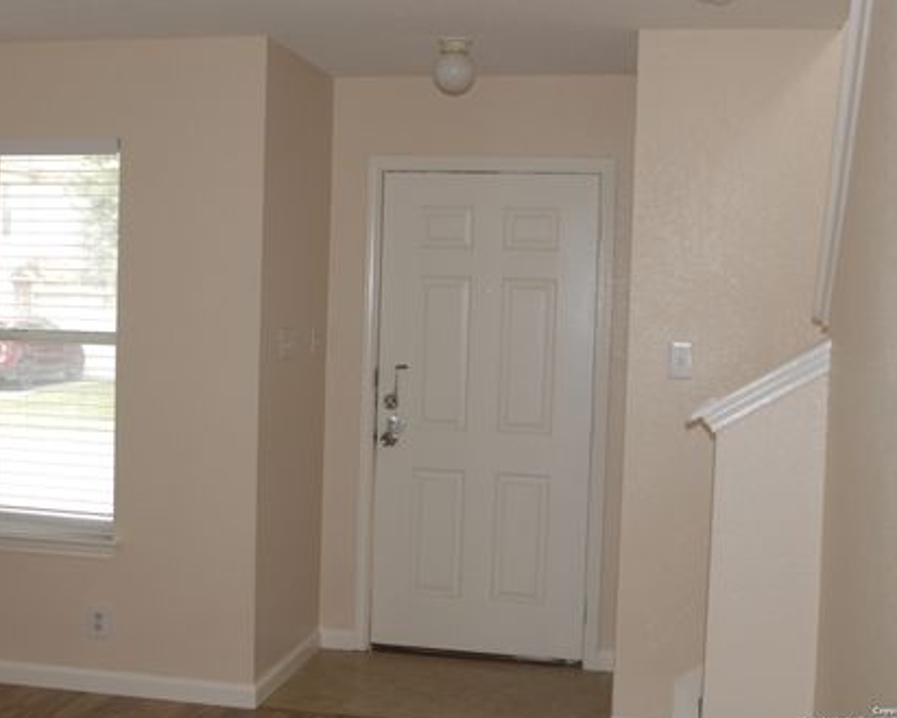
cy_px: 361
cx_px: 399
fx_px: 1275
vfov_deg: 31.5
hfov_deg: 38.7
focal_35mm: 48
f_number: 2.8
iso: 100
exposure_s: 1/60
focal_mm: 28
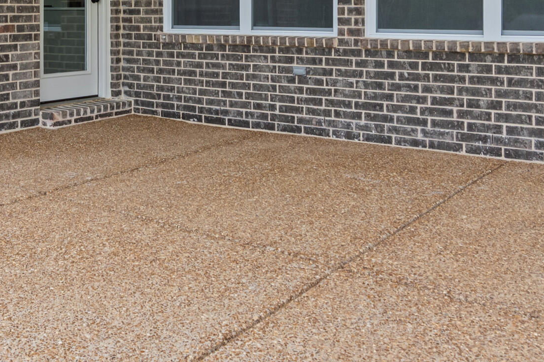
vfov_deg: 28.5
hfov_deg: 43.3
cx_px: 209
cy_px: 27
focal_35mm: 45
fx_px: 680
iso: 800
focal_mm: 17
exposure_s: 1/200
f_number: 9
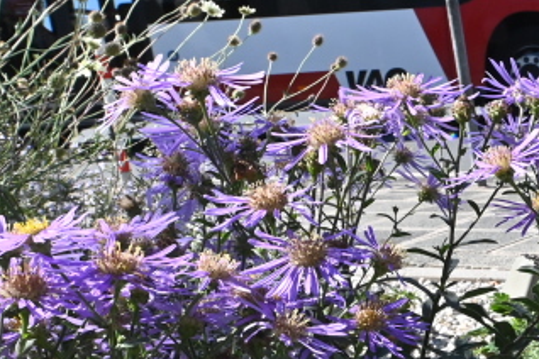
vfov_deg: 23.5
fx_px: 853
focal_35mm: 57
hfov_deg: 30.6
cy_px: 271
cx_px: 617
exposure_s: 1/400
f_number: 14
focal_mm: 14
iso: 640
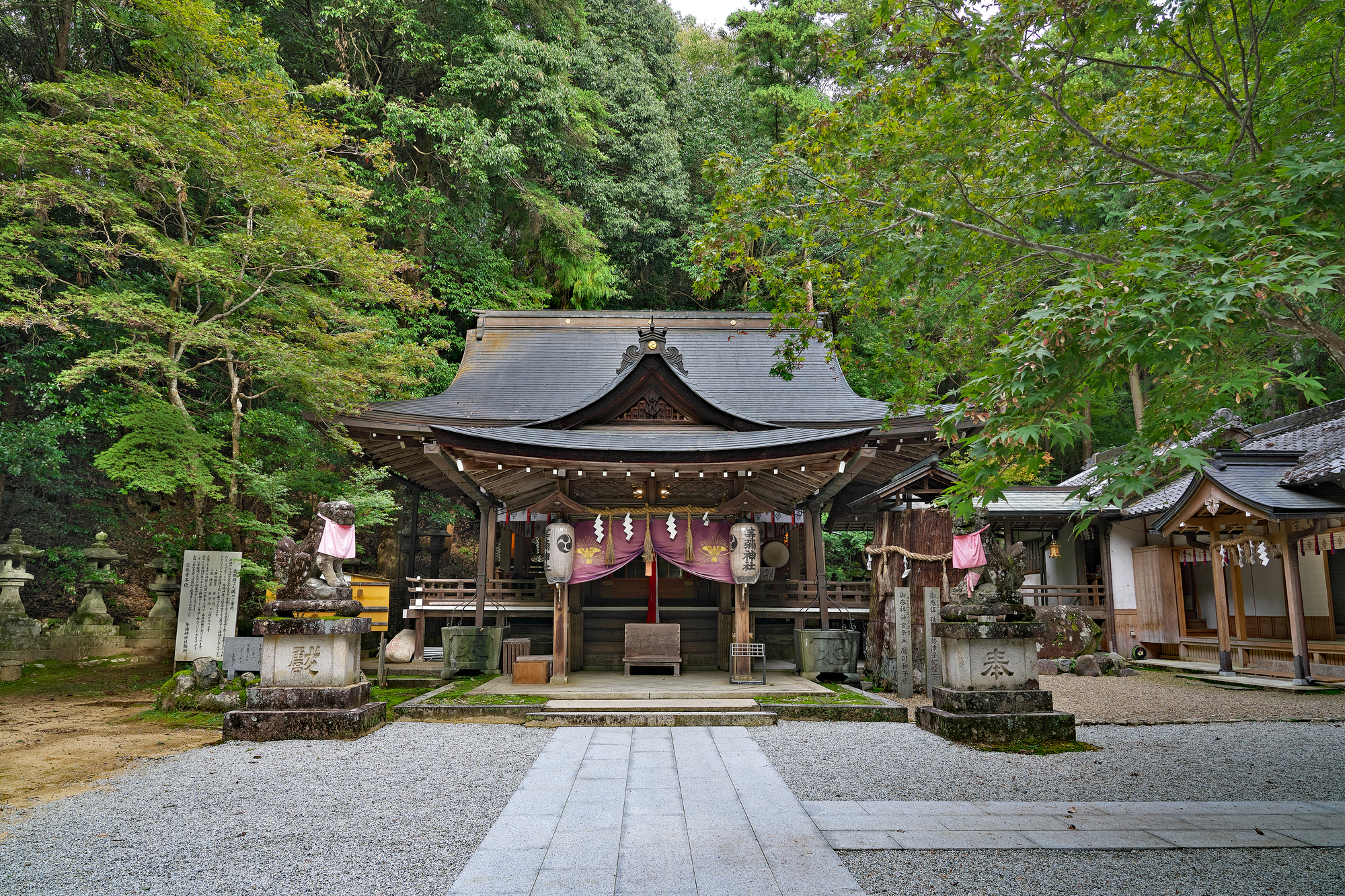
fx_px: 897
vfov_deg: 53.1
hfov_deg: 73.7
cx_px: 672
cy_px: 448
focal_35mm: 24
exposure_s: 1/13
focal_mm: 24
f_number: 11
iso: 100
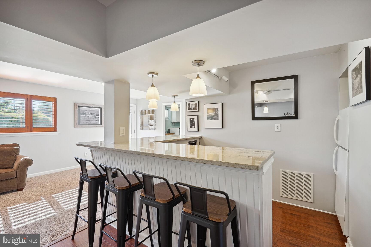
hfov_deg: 96.7
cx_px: 186
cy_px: 124
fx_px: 165
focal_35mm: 16
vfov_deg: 73.7
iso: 800
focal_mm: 16
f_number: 9
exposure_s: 1/40
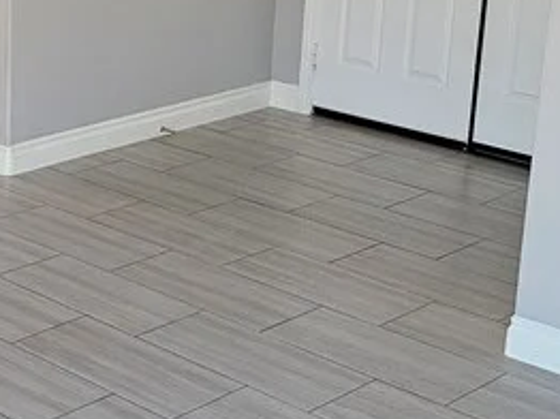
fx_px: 1455
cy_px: 141
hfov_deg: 20.9
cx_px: -26
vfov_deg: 16.4
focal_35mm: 90
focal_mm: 6.3
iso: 320
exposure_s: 1/170
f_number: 1.7
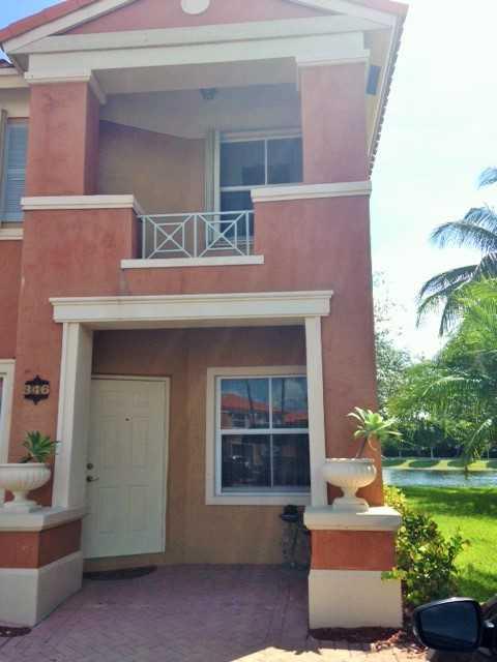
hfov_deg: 42.9
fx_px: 632
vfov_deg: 55.4
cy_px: 331
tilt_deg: +9.1
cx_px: 248
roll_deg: +0.2
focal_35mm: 33
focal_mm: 4.12
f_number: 2.4
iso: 64
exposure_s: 1/1063
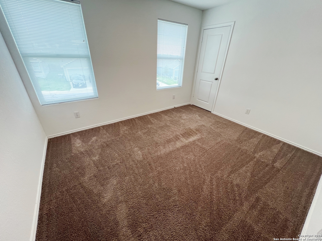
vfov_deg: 89.9
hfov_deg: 106.2
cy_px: 120
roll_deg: -2.4
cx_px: 161
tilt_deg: -27.6
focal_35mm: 13
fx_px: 121
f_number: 1.8
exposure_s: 1/60
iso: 160
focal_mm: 1.57
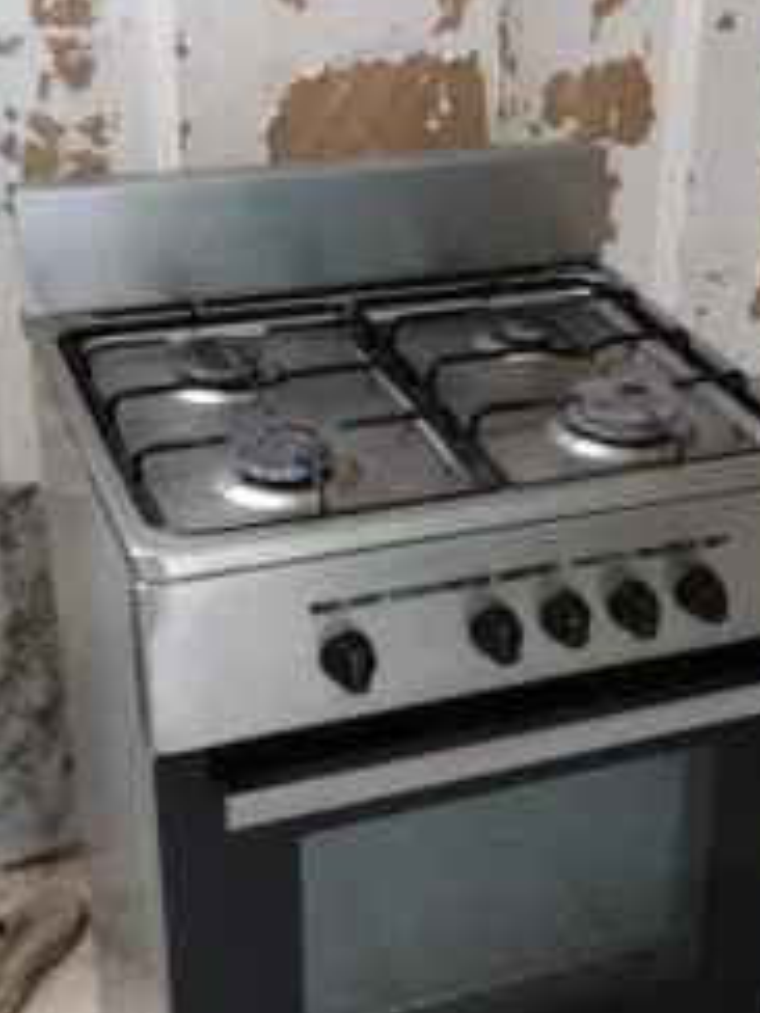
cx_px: 581
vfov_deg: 32.7
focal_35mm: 59
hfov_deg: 24.5
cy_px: 515
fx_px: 1727
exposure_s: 1/25
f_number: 1.8
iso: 1123
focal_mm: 4.05
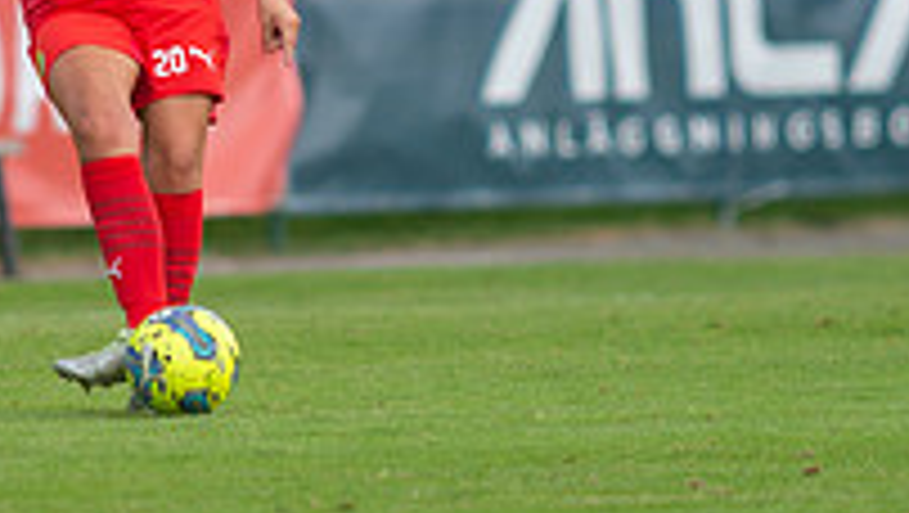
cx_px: 104
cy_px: 9
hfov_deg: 1.7
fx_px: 30466
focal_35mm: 1263
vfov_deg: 1.0
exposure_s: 1/1250
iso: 320
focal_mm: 420
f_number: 4
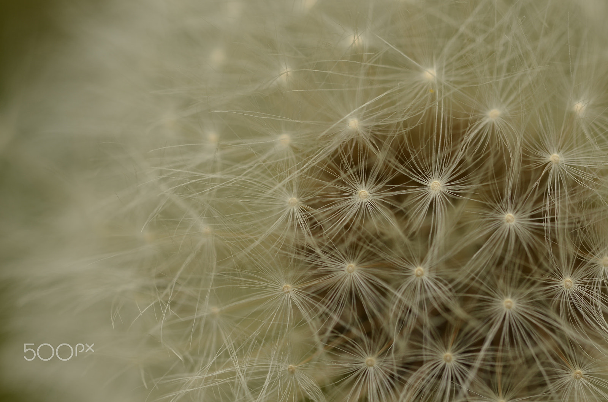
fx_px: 2654
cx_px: 304
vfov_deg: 8.7
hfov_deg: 13.1
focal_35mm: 158
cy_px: 201
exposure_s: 1/125
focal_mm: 105
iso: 100
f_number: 8
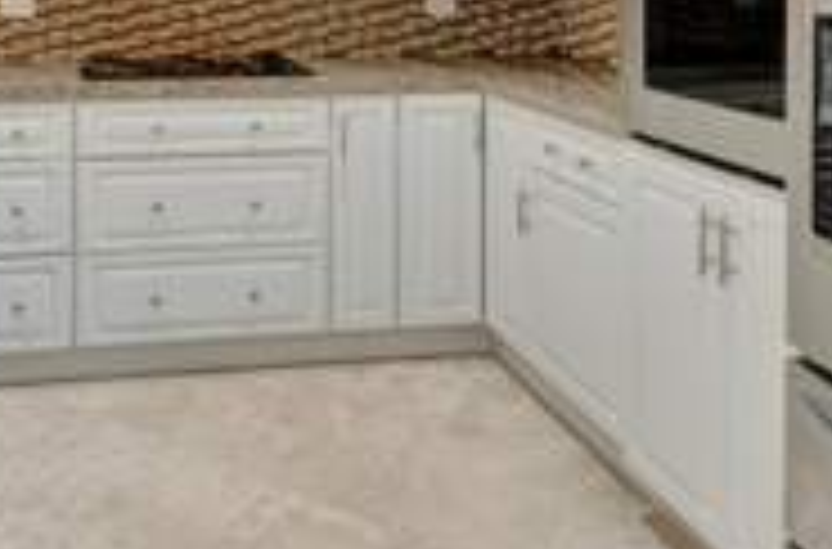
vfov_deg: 31.1
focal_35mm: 39
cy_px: -20
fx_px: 898
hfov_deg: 48.0
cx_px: 220
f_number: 8
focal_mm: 10
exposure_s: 1/25
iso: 1250
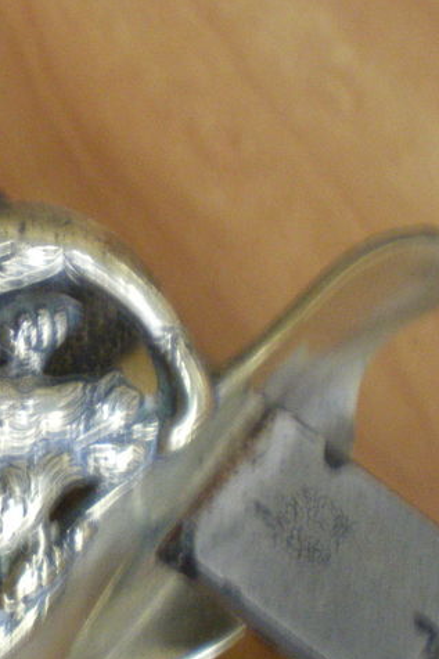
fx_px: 1519
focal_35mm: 83
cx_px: -84
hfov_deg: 15.8
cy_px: 440
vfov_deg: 24.4
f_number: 3.1
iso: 400
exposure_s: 1/6
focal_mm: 6.3
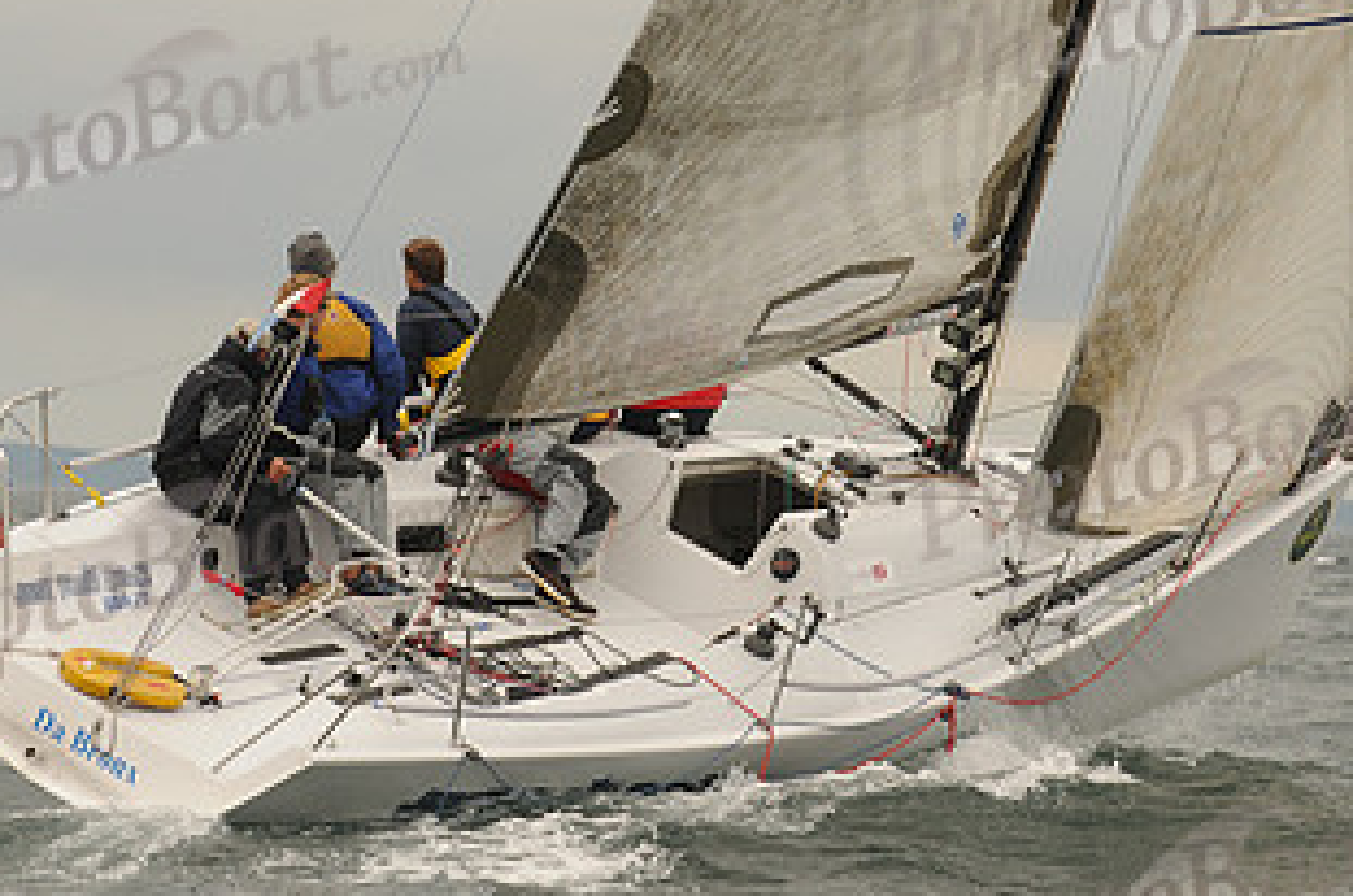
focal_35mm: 350
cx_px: 687
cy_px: 285
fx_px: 13125
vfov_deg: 3.9
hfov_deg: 5.9
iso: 200
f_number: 5
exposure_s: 1/800
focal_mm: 125
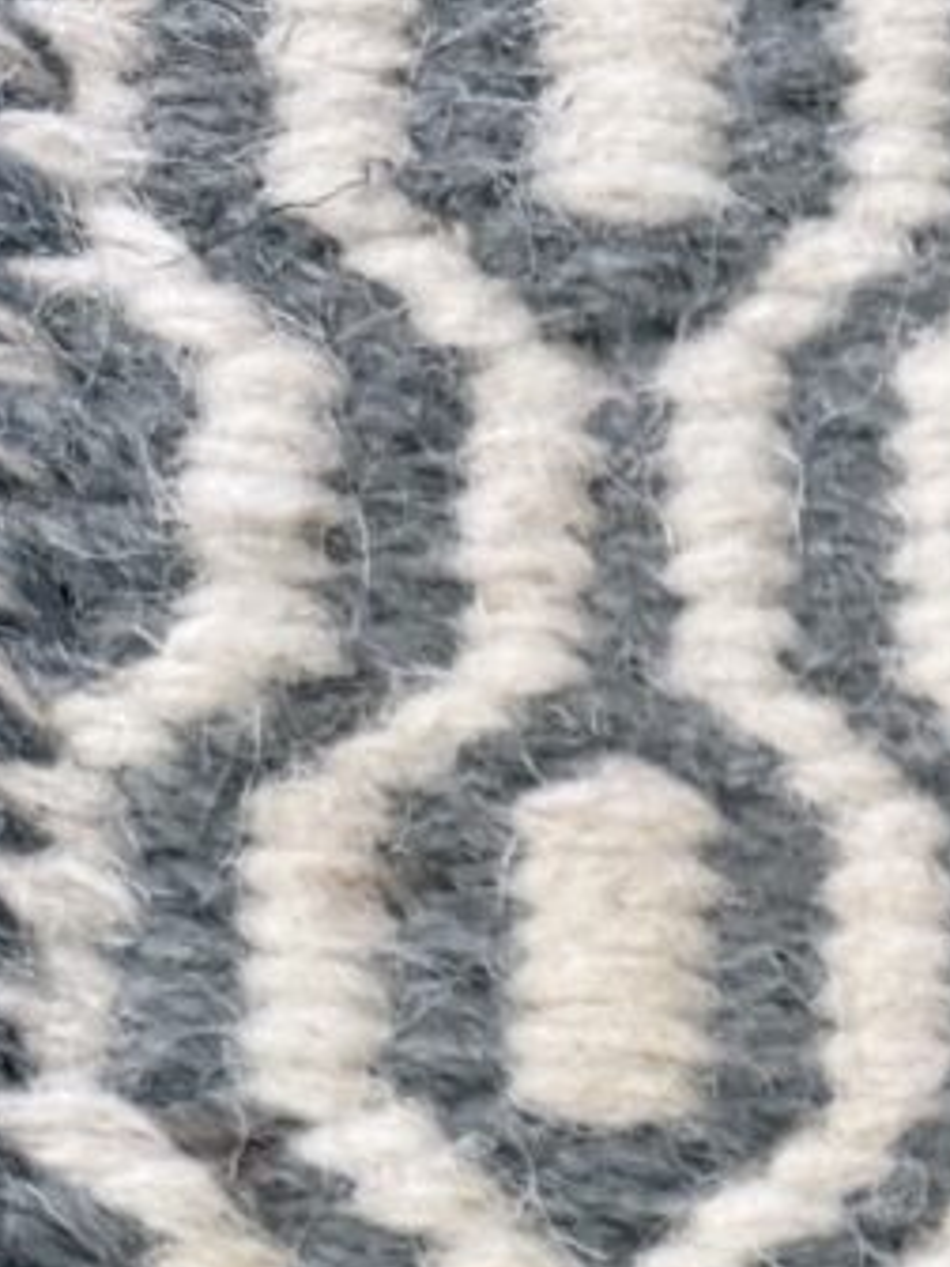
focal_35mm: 137
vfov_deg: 11.8
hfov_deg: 9.7
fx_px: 5013
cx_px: 2205
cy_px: 2998
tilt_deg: -80.8
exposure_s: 1/50
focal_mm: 6.76
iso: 200
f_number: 1.78
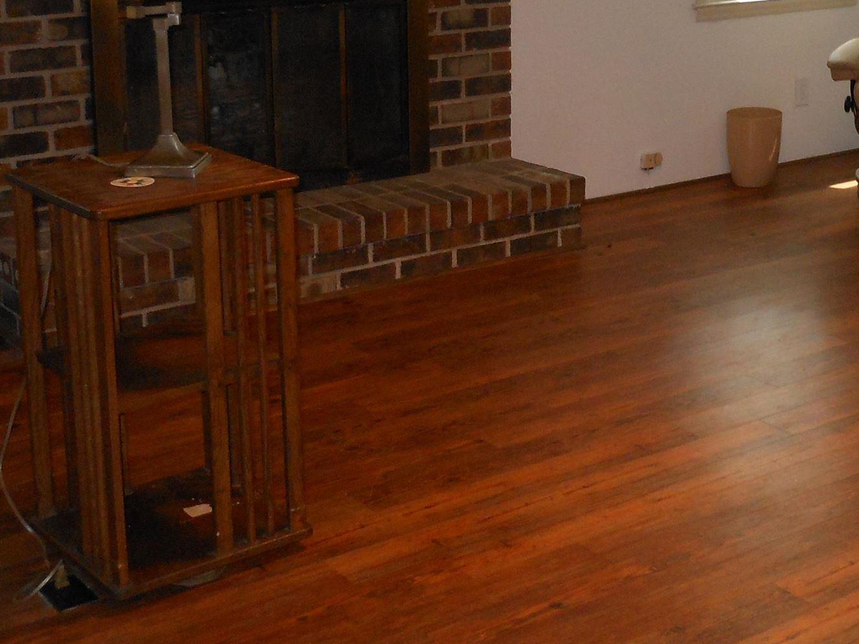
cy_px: 145
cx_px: 602
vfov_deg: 22.3
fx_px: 1613
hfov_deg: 29.5
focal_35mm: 65
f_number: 3.7
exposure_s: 1/25
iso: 250
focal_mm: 5
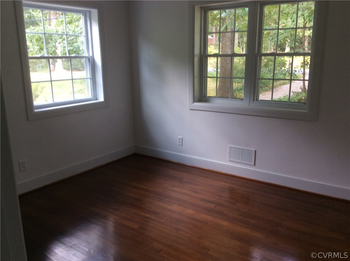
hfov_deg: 56.9
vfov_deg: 44.0
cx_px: 175
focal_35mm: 32
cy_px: 130
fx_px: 323
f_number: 2.4
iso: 32
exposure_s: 1/24
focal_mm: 3.3
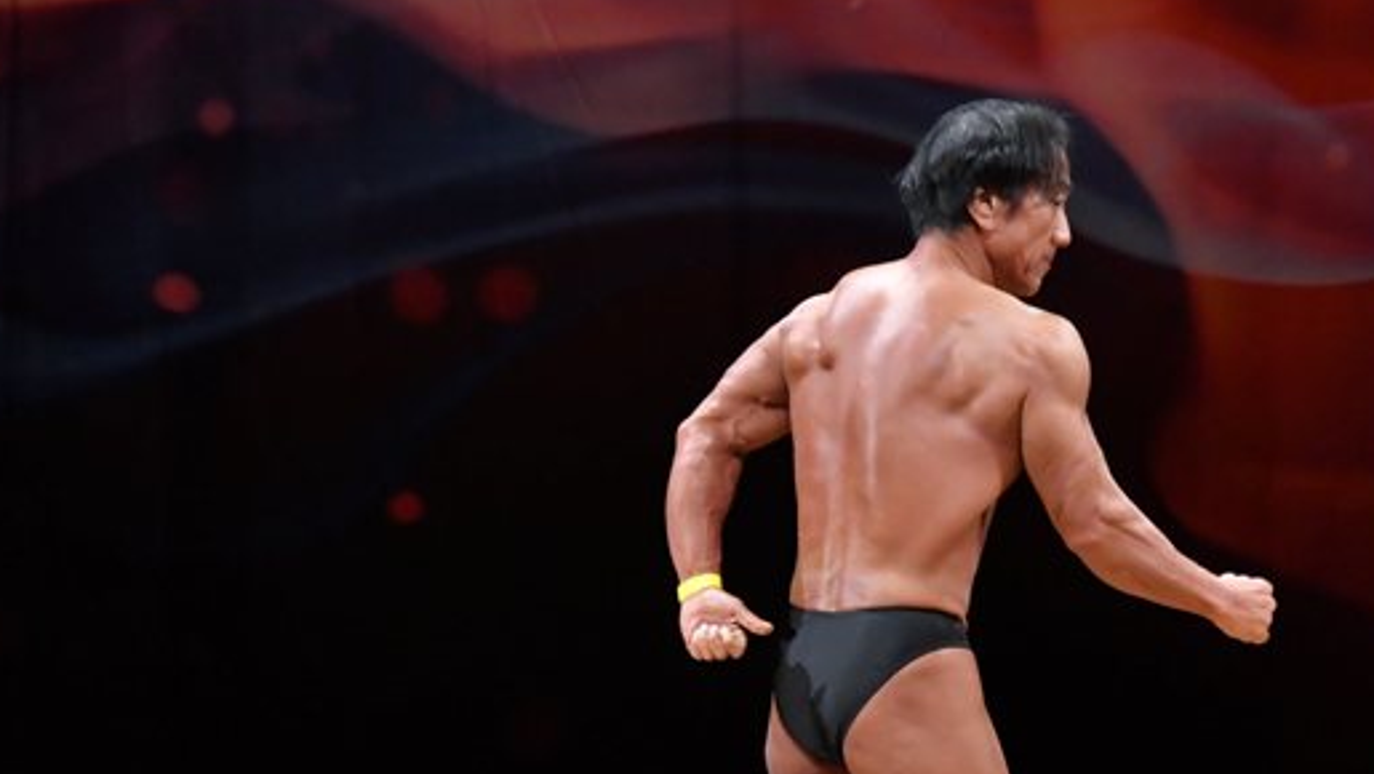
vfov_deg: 3.0
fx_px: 14650
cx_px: 823
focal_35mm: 402
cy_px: 617
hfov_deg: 5.4
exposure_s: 1/400
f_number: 5.6
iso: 4000
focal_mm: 170
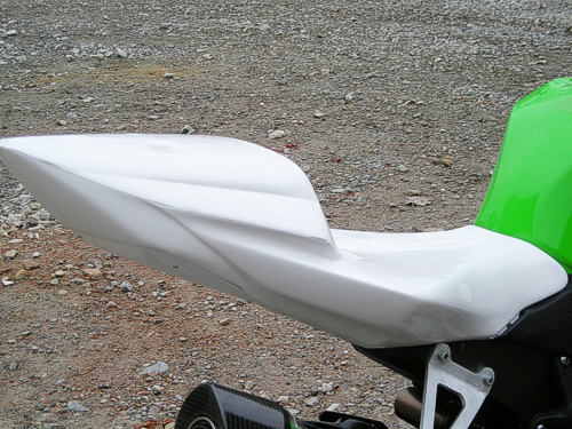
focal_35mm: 76
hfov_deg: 25.7
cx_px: 286
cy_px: 214
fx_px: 1256
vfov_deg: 19.4
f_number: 3.9
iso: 50
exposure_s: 1/144
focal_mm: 12.3
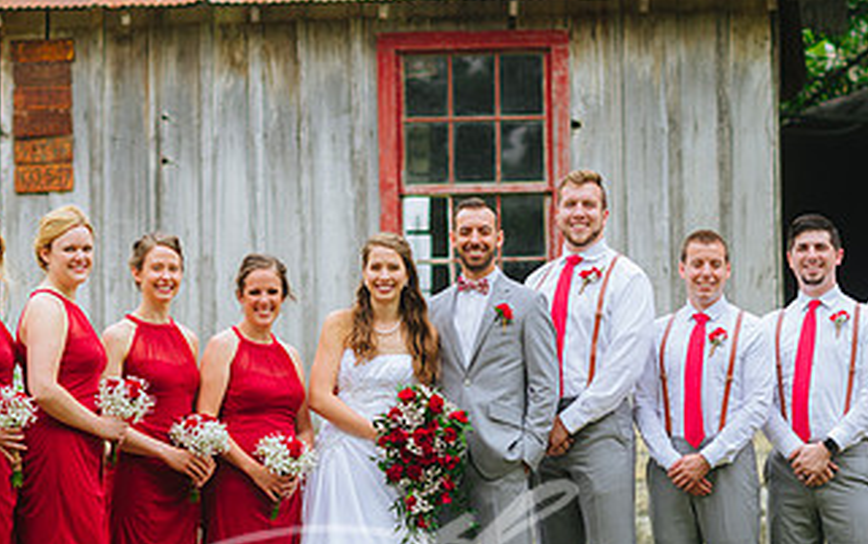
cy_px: 326
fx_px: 3787
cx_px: 403
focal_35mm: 160
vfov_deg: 8.2
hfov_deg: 13.1
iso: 50
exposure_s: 1/320
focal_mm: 85
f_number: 2.2
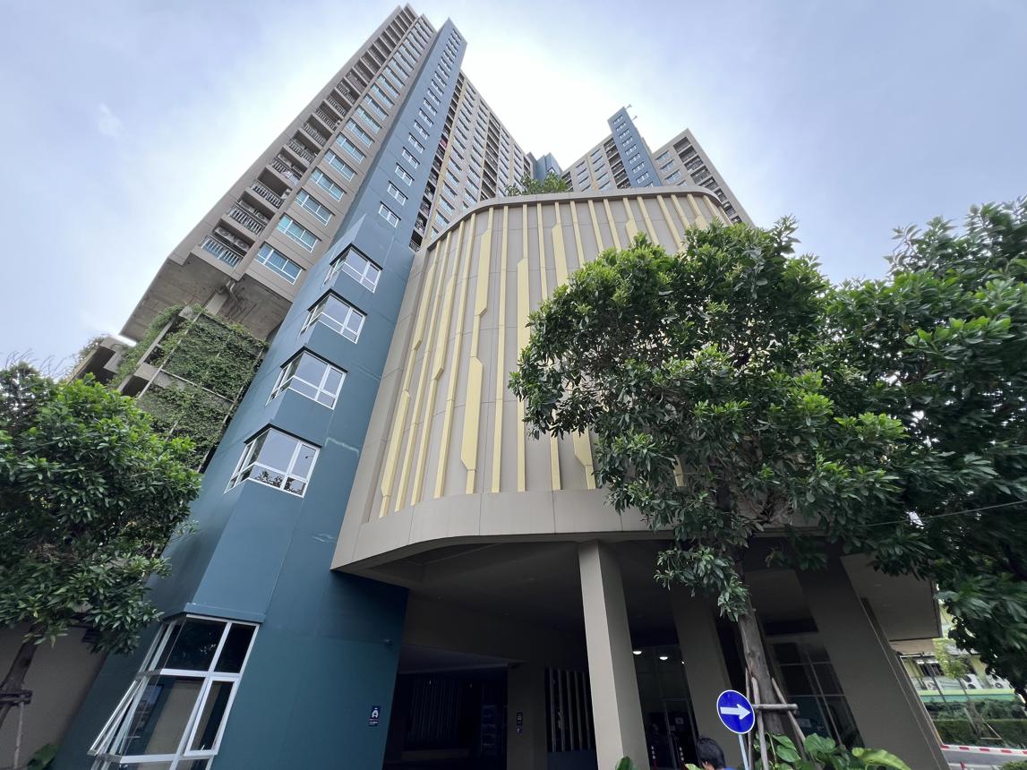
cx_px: 514
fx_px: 386
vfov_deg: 89.9
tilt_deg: +39.2
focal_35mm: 13
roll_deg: +0.3
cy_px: 385
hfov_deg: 106.2
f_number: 1.8
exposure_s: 1/401
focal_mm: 1.57
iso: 32
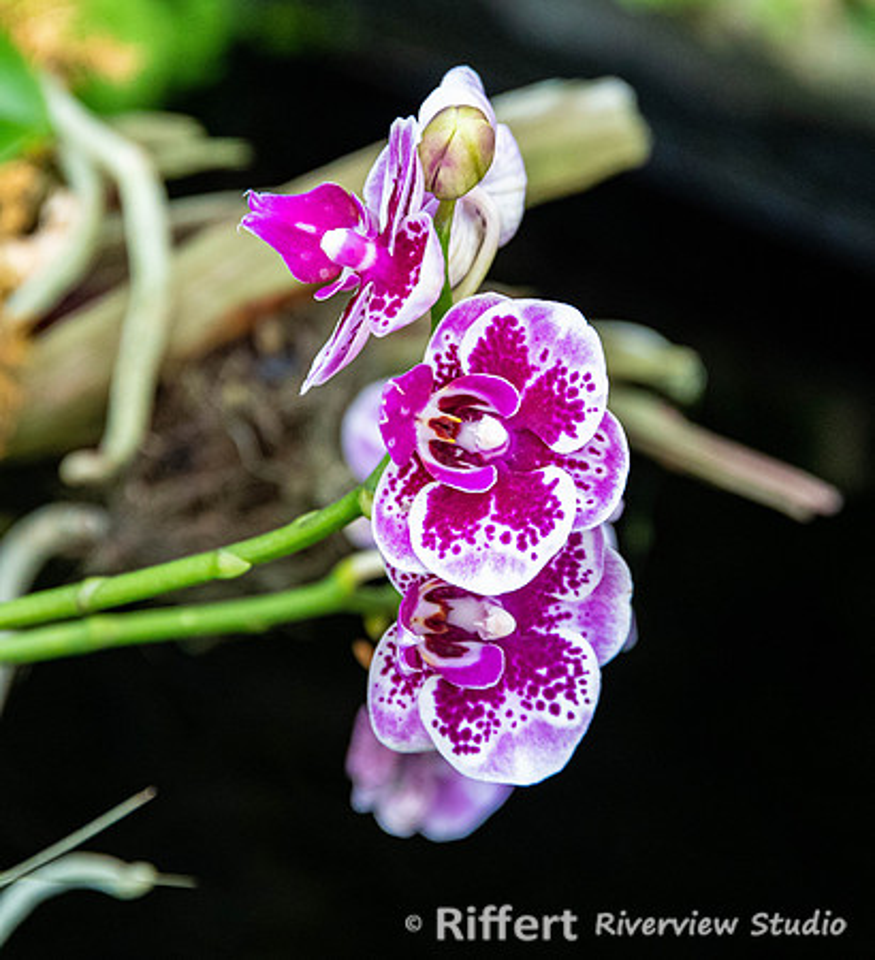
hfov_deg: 3.8
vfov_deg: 4.1
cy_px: 458
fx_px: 13309
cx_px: 477
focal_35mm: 443
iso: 4000
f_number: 8
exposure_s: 1/160
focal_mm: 300
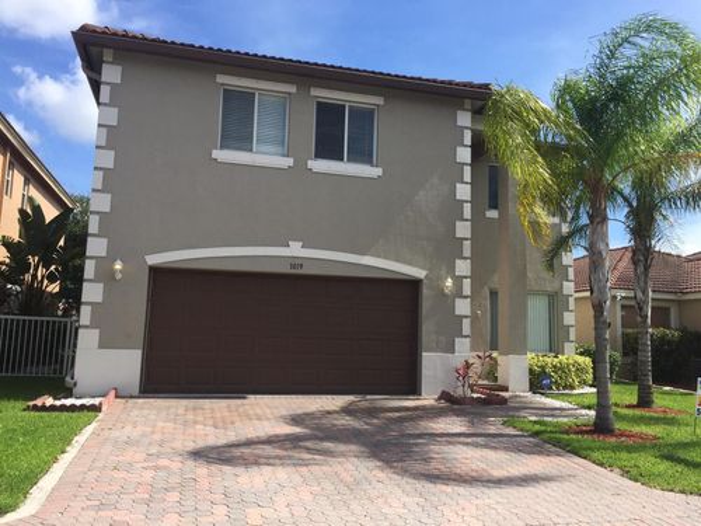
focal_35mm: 29
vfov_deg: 48.2
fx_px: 587
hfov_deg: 61.7
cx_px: 350
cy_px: 263
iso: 32
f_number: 2.2
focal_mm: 4.15
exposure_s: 1/1721
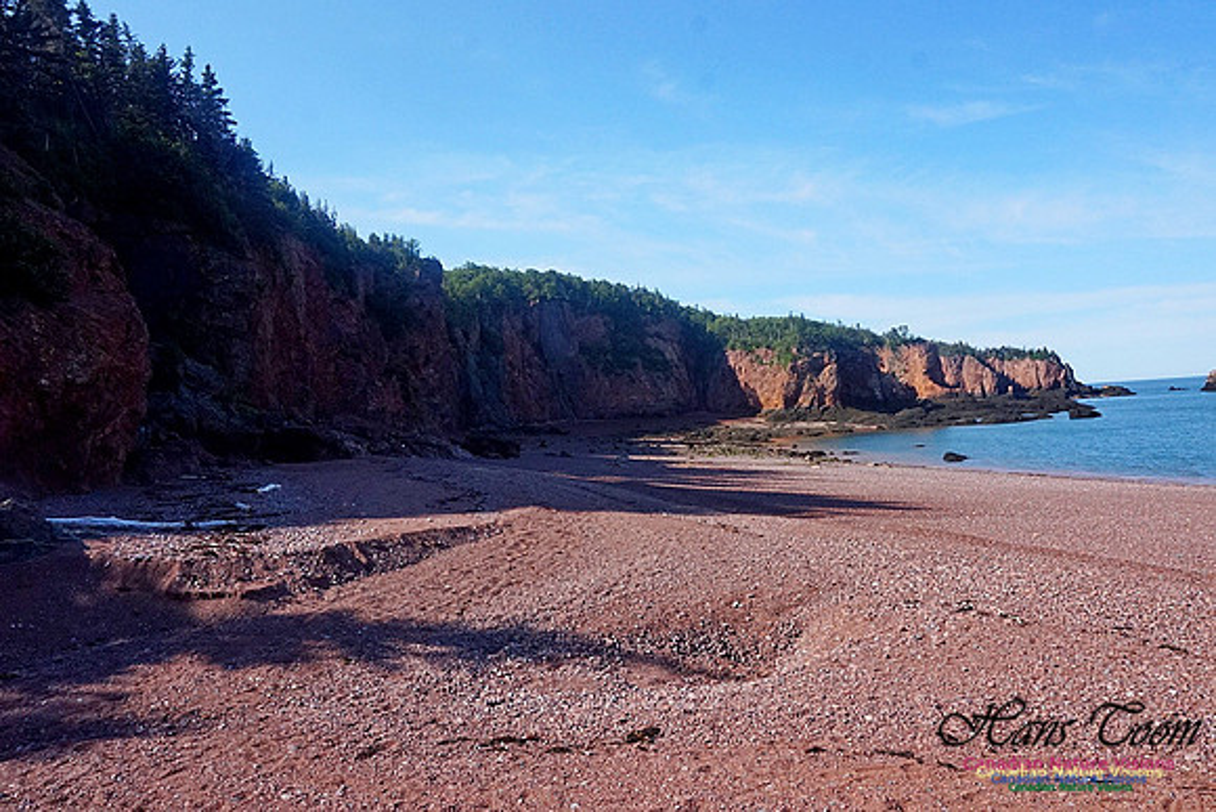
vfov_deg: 53.2
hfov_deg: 73.7
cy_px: 406
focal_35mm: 24
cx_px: 608
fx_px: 811
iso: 1000
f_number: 13
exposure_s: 1/1000
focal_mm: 16
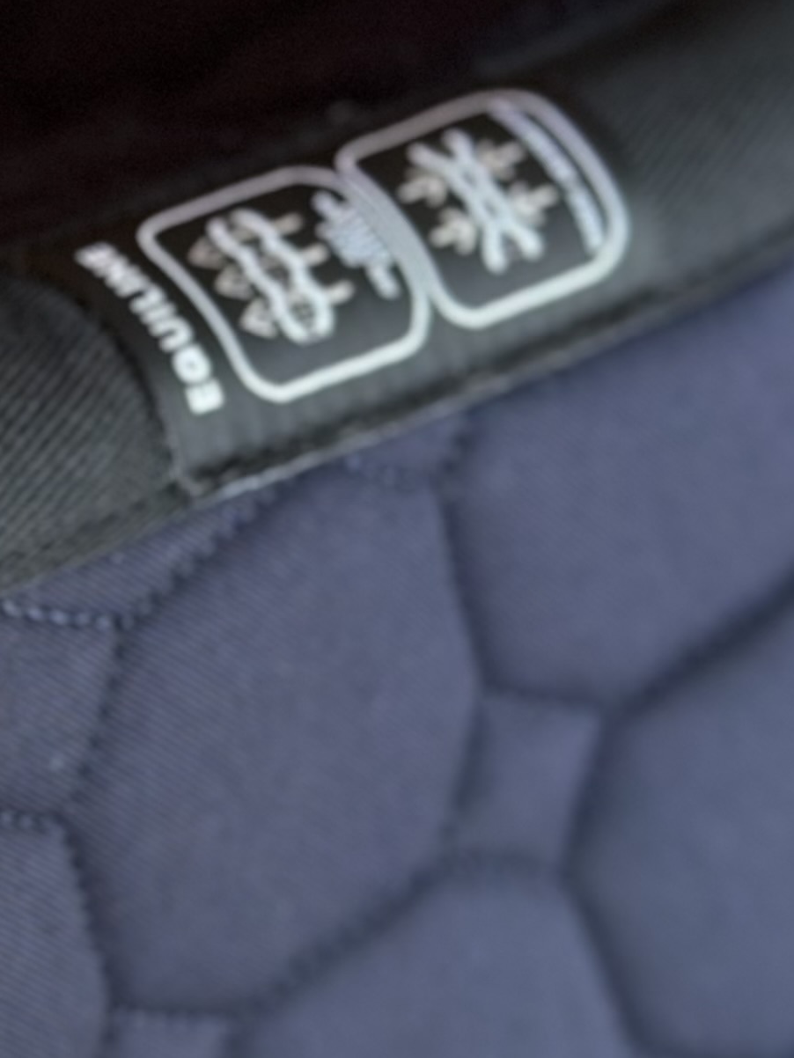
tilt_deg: -68.4
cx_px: -310
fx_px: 4922
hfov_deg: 9.0
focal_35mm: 161
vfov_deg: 12.2
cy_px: 759
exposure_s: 1/313
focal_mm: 6.86
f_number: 1.78
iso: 80
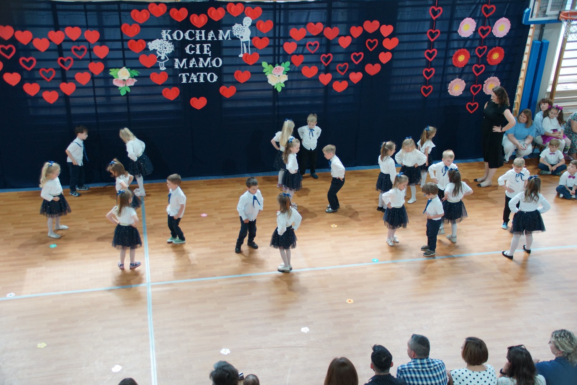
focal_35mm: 42
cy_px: 192
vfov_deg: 31.9
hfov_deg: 46.4
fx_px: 673
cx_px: 288
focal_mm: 28
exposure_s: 1/60
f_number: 4
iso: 500
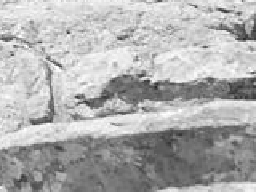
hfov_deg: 4.6
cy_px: -198
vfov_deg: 3.5
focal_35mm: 421
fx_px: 3113
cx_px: -339
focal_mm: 52
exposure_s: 1/400
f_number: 10
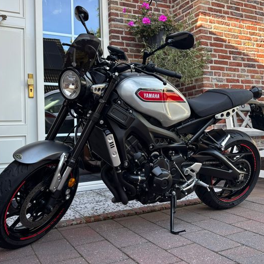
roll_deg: +1.7
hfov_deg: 47.2
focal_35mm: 35
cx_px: 123
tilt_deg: +2.8
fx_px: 302
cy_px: 118
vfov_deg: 47.1
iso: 32
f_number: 1.6
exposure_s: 1/134
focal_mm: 5.96
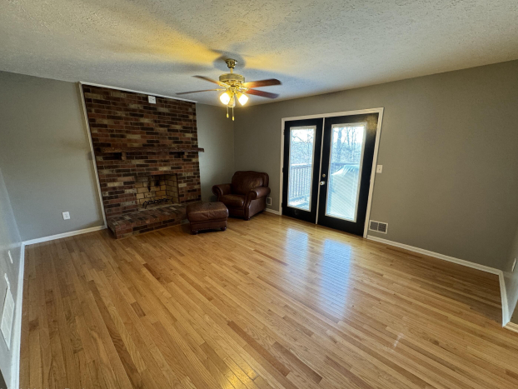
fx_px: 225
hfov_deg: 98.1
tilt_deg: -15.0
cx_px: 266
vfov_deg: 81.7
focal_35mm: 15
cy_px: 204
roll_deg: -1.2
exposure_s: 1/60
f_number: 2.2
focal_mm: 2.22
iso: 200
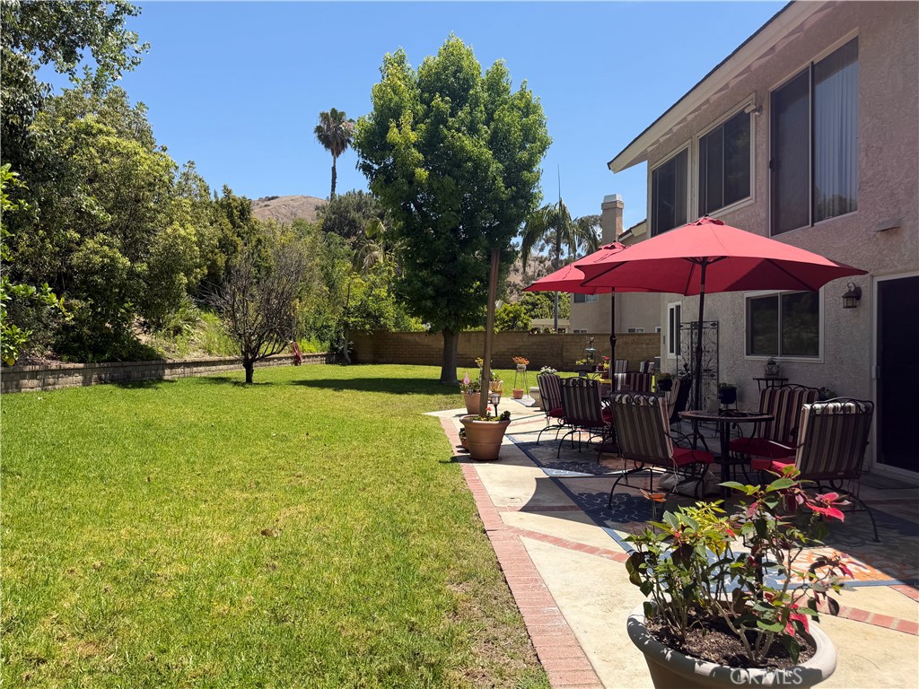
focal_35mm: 24
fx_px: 637
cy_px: 344
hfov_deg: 71.6
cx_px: 460
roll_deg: +0.4
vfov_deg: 56.8
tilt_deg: -0.5
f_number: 1.78
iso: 80
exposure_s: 1/3279
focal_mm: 6.76
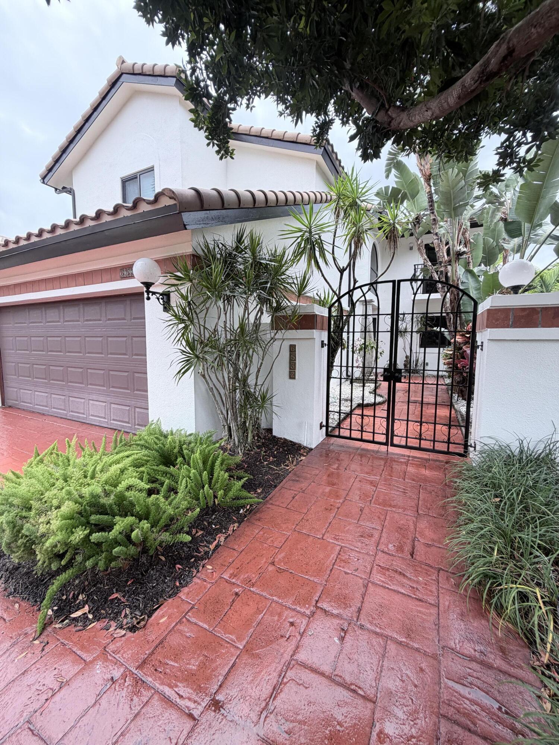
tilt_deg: -4.8
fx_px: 301
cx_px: 280
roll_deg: -0.3
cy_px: 372
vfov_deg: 102.1
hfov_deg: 85.7
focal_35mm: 14
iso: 64
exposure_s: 1/502
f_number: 2.2
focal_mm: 2.22
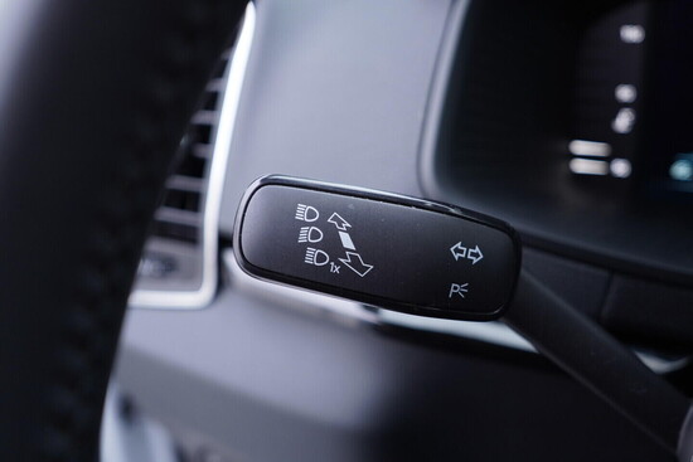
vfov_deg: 36.9
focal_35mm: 36
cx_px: 346
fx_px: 693
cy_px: 231
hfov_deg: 53.1
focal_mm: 24
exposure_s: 1/40
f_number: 2.8
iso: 250
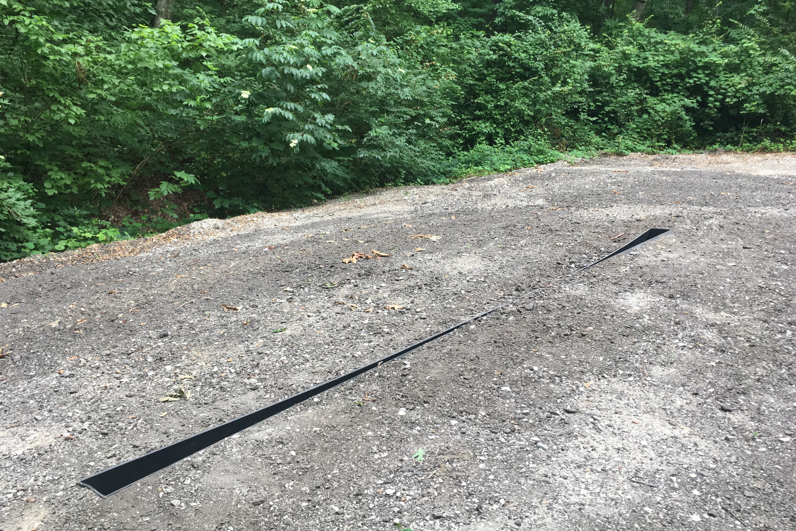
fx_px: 685
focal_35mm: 31
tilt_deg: -14.8
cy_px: 274
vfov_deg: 42.3
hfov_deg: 60.3
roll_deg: -0.5
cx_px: 402
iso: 40
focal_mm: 4.15
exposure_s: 1/120
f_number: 2.2
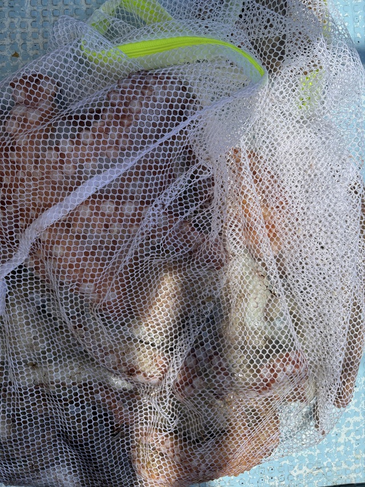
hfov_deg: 53.0
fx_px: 366
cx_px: 182
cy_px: 244
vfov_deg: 67.3
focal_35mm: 26
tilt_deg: -87.5
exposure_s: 1/3125
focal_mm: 5.96
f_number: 1.6
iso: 50
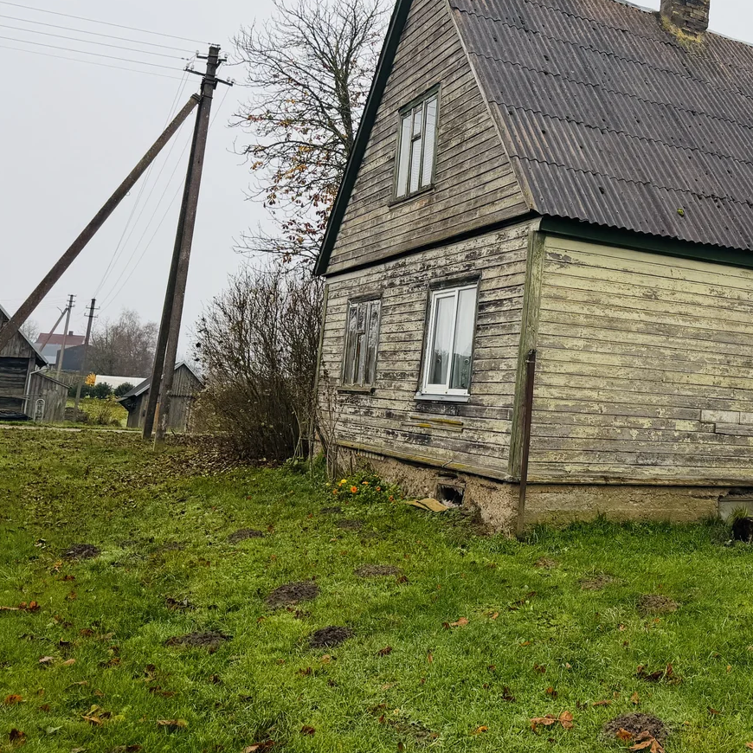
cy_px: 264
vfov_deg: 42.4
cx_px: 669
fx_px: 960
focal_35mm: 39
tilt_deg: +8.0
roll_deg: -3.9
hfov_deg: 39.9
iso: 80
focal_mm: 6.76
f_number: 1.78
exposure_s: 1/683
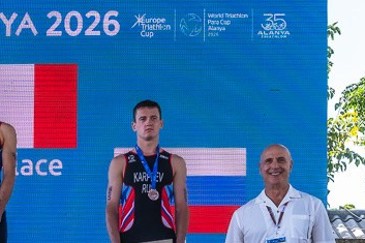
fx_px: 993
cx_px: 4
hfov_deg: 20.2
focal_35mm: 98
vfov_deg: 13.0
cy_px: 386
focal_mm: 27
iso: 250
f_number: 5.6
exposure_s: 1/320
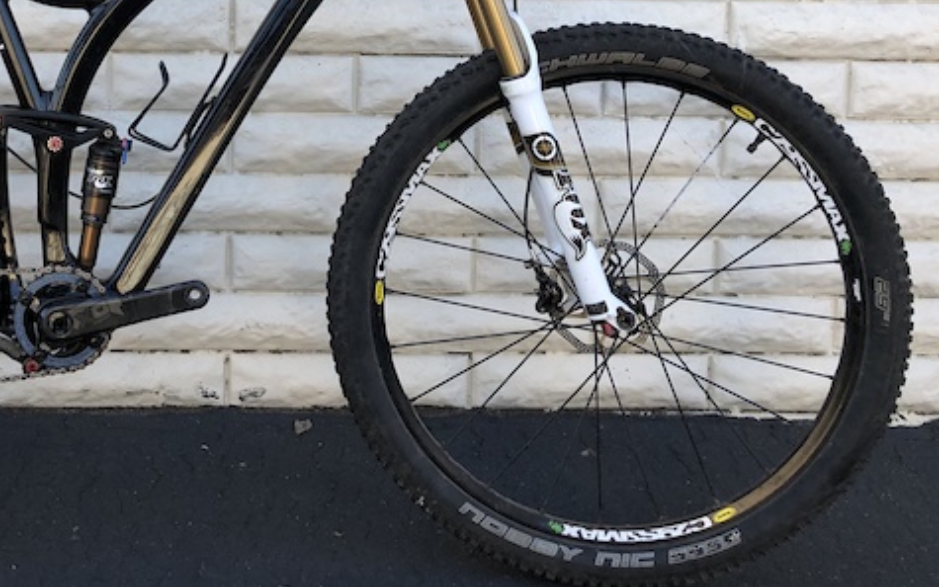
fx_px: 1280
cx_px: 174
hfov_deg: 38.6
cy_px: 8
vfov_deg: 24.7
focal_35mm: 50
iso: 20
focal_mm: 4
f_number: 1.8
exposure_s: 1/312
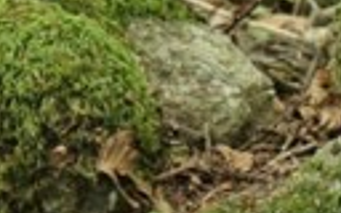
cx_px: 232
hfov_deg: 5.2
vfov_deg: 3.2
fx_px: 3782
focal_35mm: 407
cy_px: 459
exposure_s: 1/100
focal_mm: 50
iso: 800
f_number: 2.2
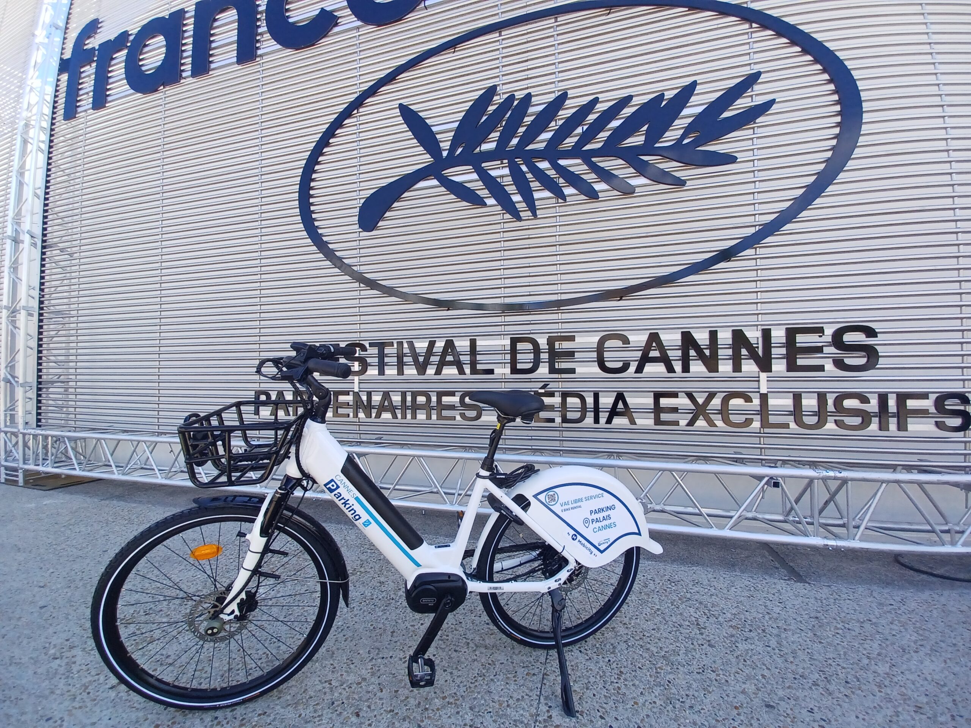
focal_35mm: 13
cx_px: 486
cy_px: 364
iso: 40
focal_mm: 1.42
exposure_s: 1/377
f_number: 2.2
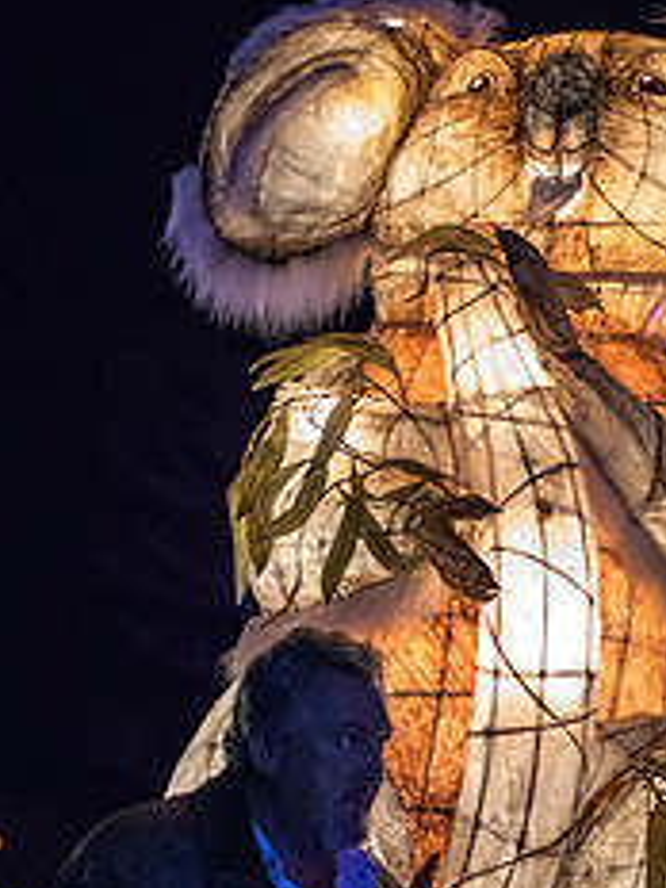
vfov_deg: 14.0
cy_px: 670
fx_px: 3591
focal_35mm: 140
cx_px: 568
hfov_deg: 10.6
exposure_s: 1/100
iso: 2000
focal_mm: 50
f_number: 2
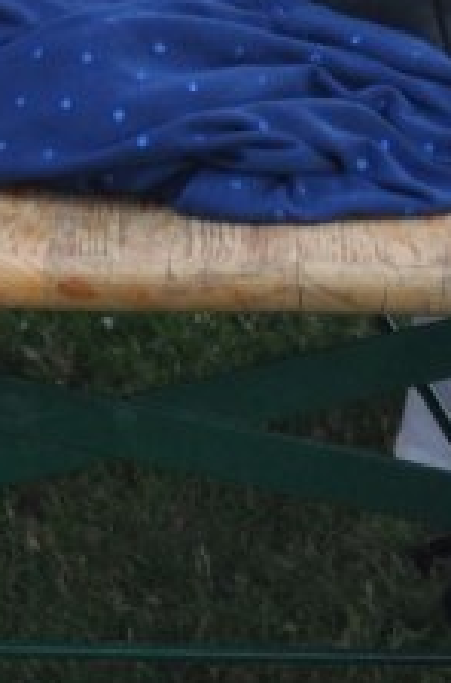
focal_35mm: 306
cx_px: 35
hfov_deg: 4.5
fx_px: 5786
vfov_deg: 6.7
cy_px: -370
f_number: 5
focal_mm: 38
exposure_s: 1/80
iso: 400
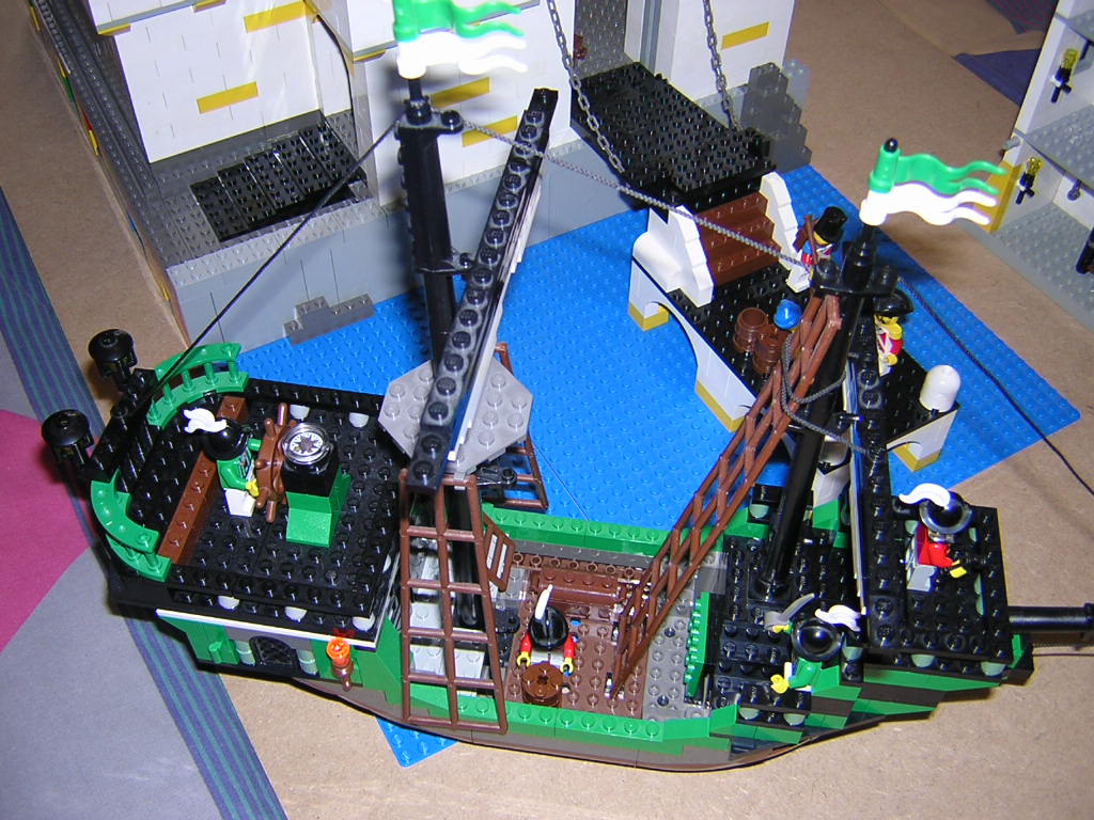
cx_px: 547
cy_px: 410
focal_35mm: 36
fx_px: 1138
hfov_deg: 51.4
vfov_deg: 39.7
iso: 100
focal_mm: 4.7
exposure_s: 1/60.1
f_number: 2.6
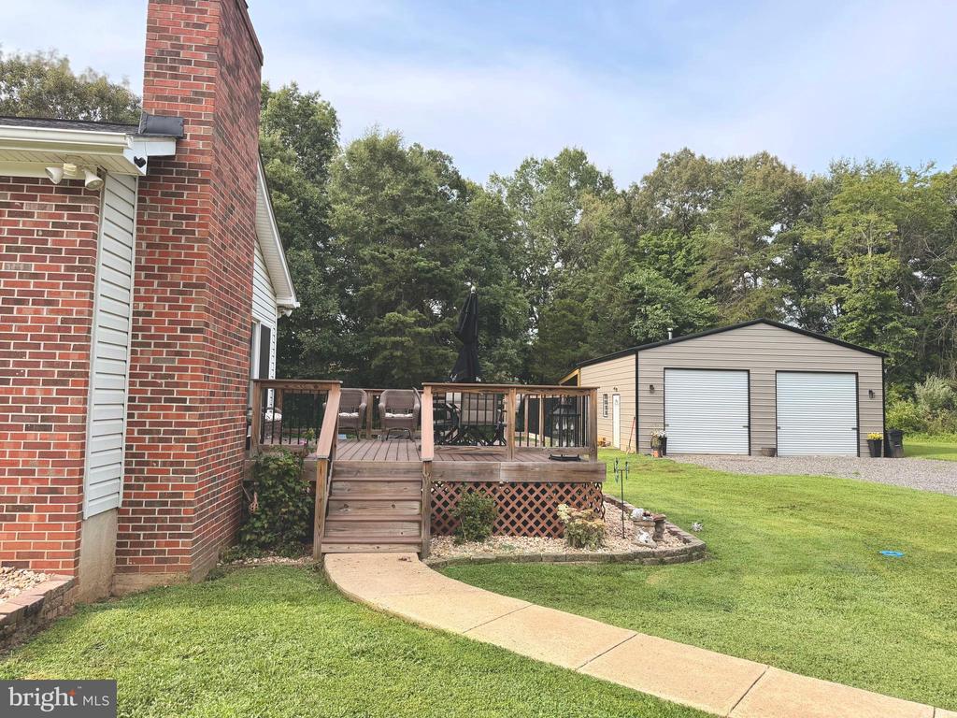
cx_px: 478
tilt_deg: +3.9
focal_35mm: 24
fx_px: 664
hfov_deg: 71.6
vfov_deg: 56.8
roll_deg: -0.5
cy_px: 359
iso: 100
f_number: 1.78
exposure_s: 1/2500
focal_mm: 6.76
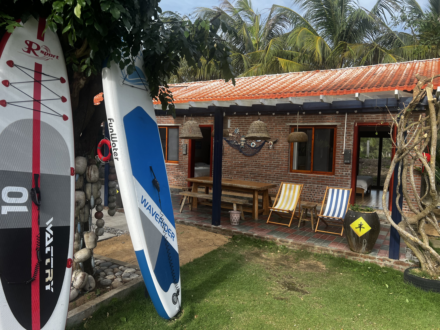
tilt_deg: -2.9
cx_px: 220
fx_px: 330
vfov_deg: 53.1
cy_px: 165
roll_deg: -2.4
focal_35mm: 26
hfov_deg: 67.3
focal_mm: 5.7
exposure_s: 1/1395
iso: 50
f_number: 1.5
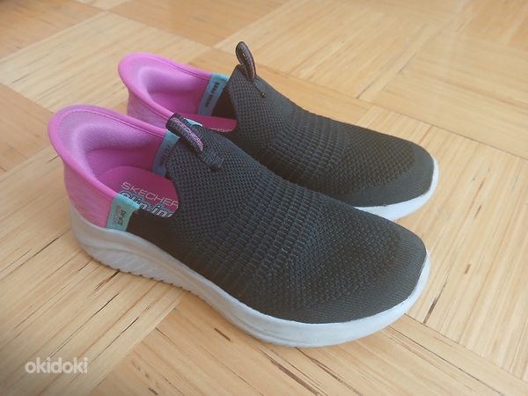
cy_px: 198
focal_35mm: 26
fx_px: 397
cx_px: 264
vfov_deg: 53.1
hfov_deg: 67.3
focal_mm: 3.98
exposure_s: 1/25
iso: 320
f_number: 1.8
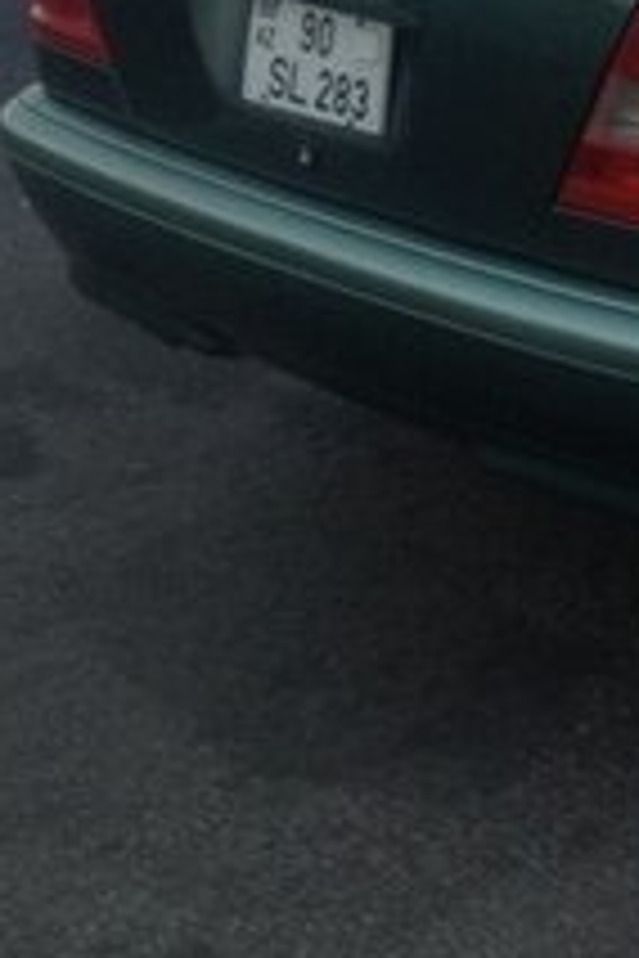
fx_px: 3008
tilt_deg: -12.8
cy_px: -83
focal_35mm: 113
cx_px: 1395
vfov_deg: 17.5
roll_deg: +1.3
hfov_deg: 10.8
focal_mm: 4.28
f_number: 2.4
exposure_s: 1/20
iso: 50
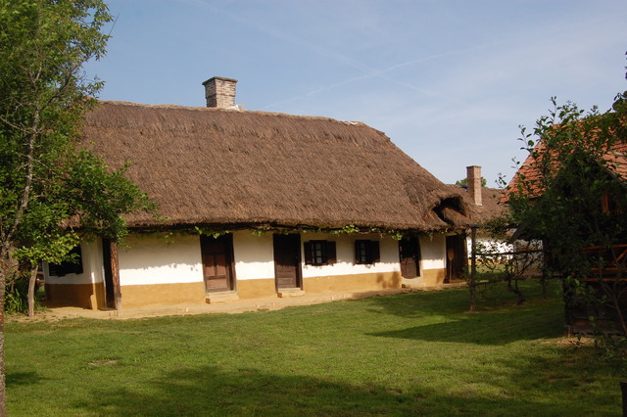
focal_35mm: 42
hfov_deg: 46.4
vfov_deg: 31.9
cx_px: 314
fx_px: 731
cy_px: 208
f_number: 8
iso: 400
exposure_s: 1/250
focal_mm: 28
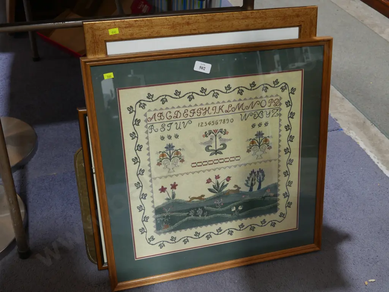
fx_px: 450
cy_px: 146
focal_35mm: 40
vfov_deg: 36.0
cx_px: 194
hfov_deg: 46.8
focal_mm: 20
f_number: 4.5
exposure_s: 1/60
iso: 400
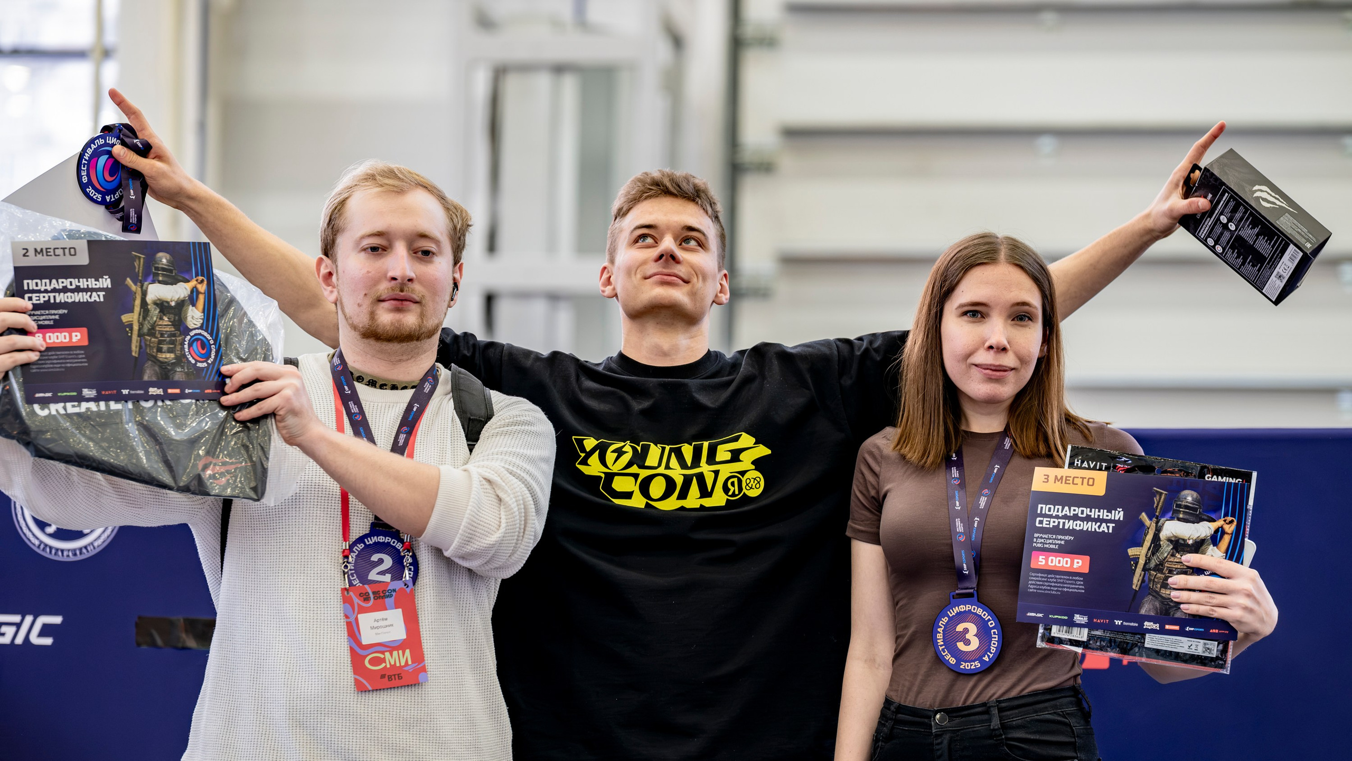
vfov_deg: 10.2
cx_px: 681
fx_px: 4272
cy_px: 451
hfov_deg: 18.0
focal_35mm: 119
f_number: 2
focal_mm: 75
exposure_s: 1/125
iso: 500
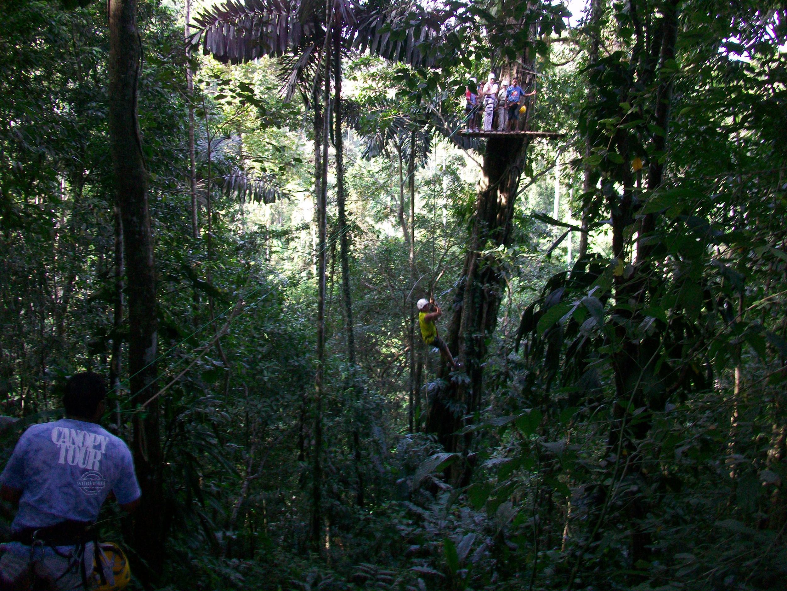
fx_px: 728
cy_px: 296
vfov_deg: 44.2
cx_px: 394
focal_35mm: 32
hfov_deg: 56.8
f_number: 2.8
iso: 120
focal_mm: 5.7
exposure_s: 1/60
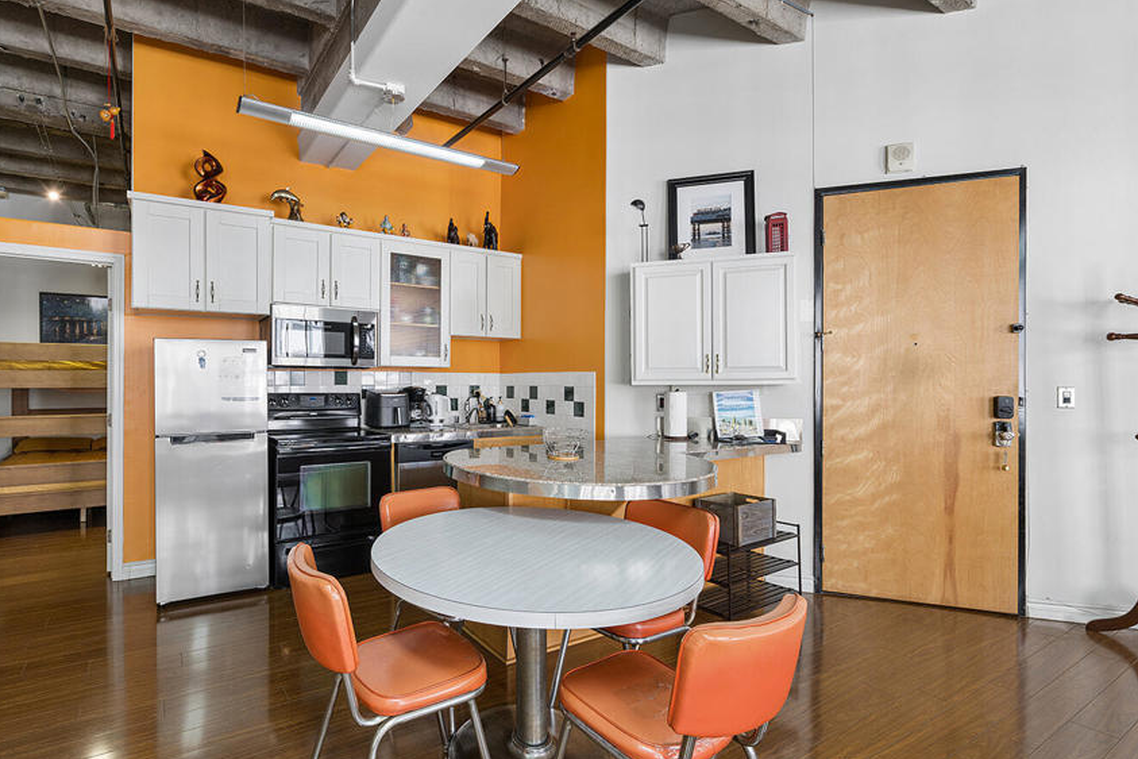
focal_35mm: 17
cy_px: 383
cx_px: 448
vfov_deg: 70.4
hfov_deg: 91.9
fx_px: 537
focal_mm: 14
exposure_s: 1/13
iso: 160
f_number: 8
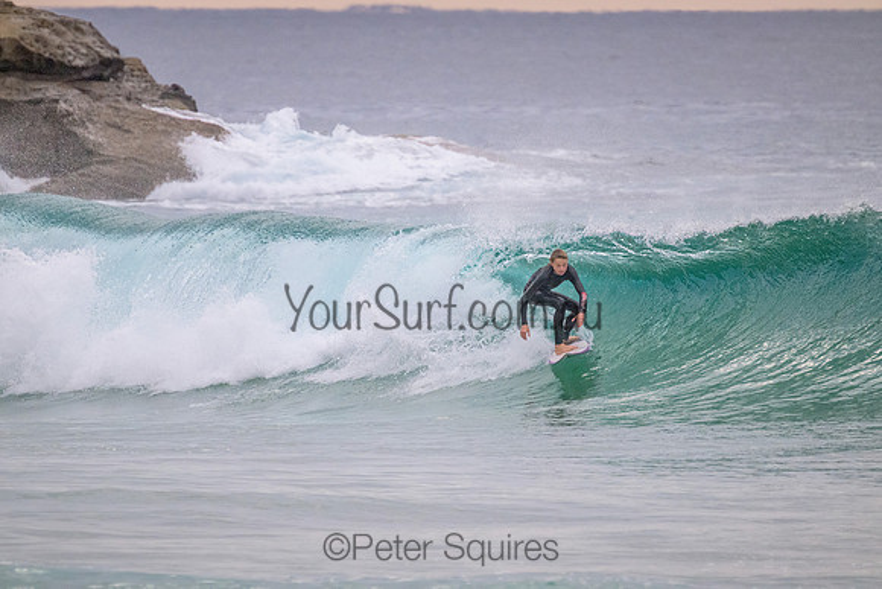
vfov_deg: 1.7
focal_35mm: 800
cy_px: 294
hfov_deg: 2.6
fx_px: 19604
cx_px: 441
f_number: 11
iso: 3600
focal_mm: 800
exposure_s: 1/1250
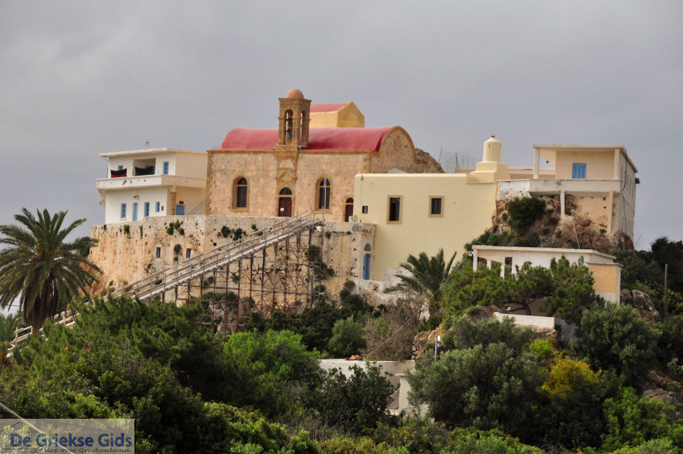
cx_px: 344
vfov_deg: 10.6
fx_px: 2455
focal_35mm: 130
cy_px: 227
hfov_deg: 15.8
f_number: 5.6
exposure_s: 1/1250
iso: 200
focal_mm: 85
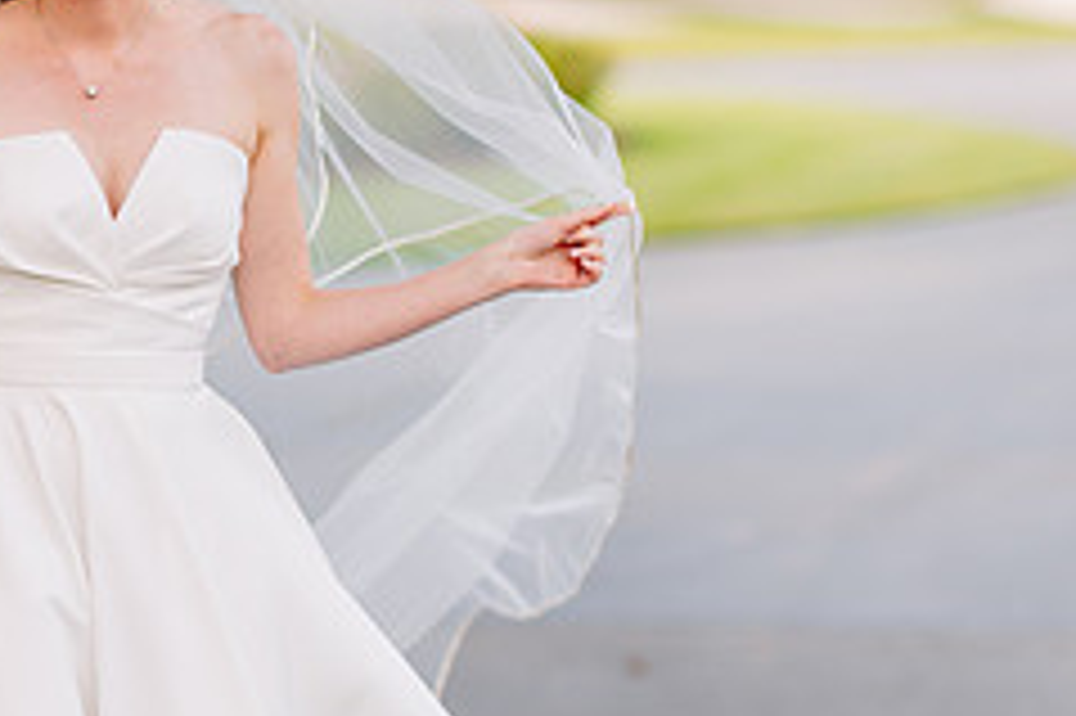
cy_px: 522
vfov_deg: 6.7
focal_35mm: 206
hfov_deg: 9.9
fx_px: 6153
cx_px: -59
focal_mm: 85
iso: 100
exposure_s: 1/400
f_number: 2
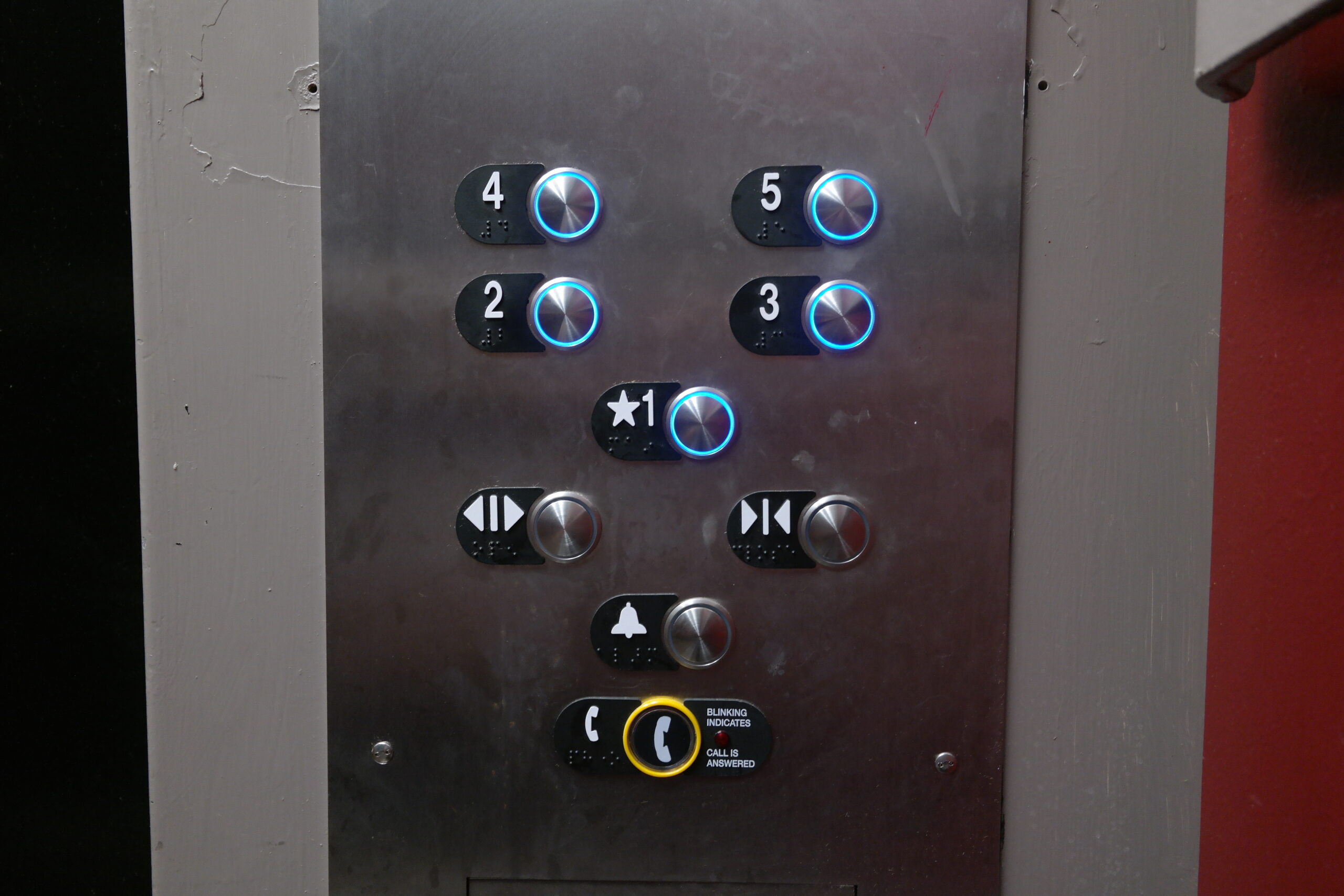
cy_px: 448
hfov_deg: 61.9
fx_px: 1120
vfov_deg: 43.6
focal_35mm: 30
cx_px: 672
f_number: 3.5
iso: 800
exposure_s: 1/40
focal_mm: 20
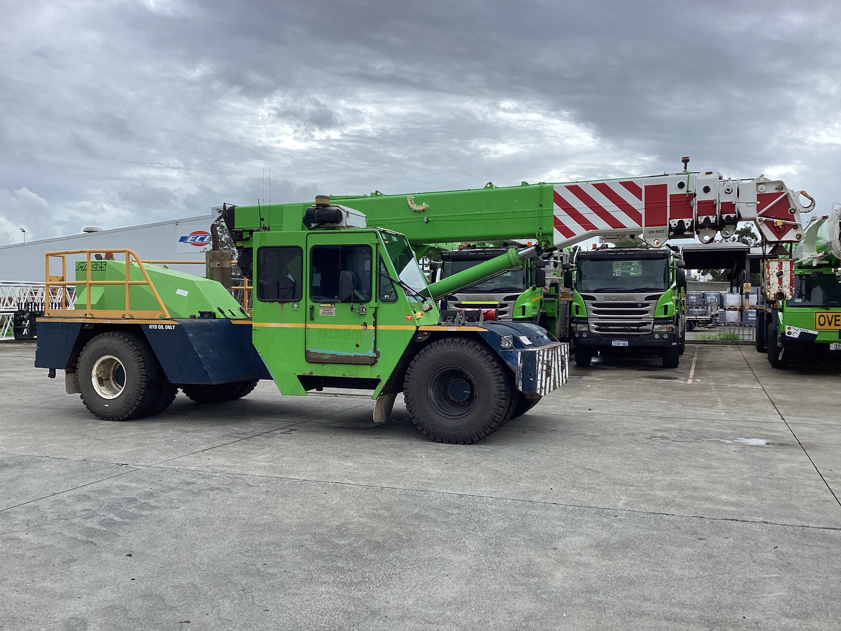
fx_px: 753
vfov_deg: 45.4
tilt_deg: -2.1
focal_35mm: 31
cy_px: 316
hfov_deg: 58.4
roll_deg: +0.2
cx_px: 420
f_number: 2.4
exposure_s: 1/334
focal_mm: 3.3
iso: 25
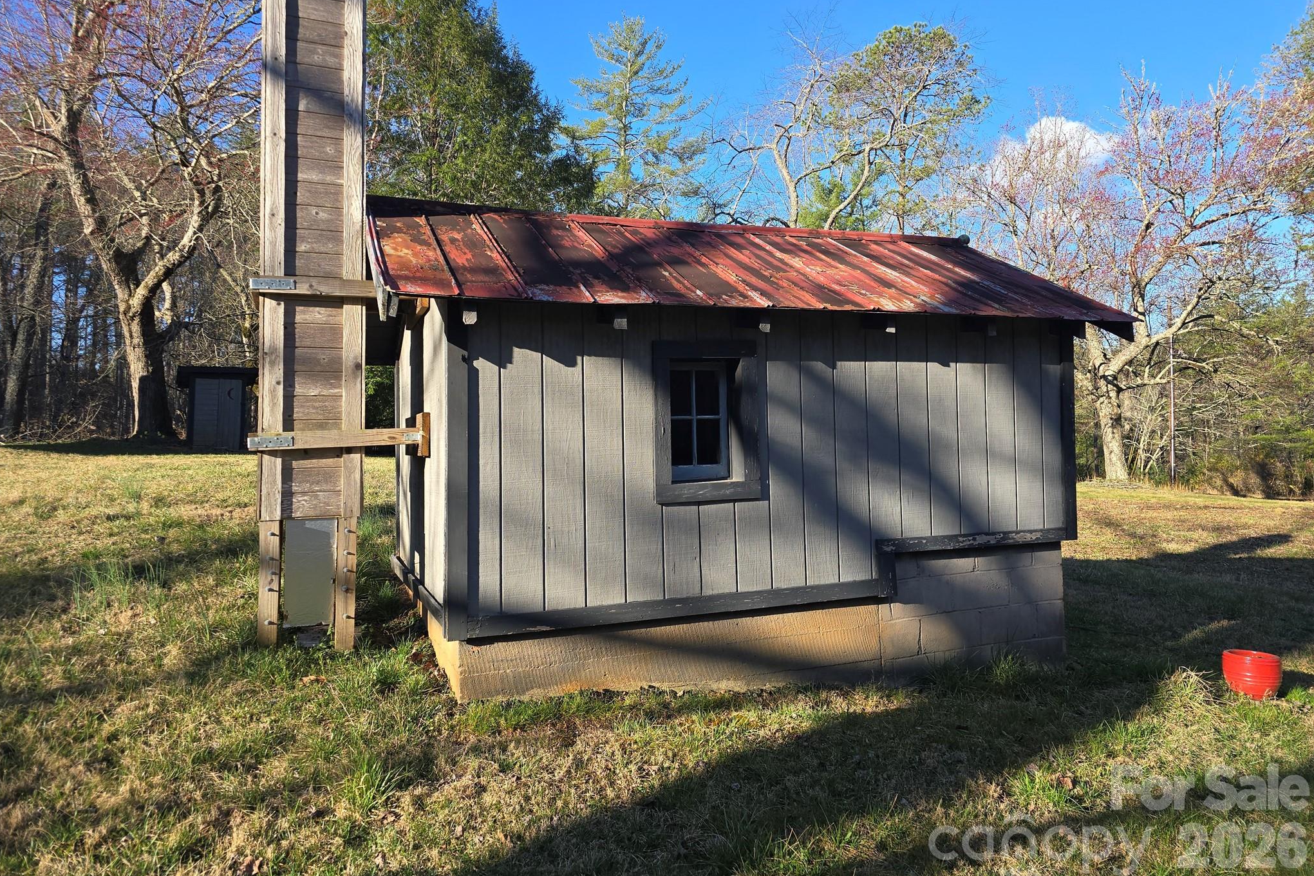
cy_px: 397
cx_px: 657
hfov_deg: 73.7
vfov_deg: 53.1
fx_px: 876
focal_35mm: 24
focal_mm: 6.3
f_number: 1.7
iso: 12
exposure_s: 1/275
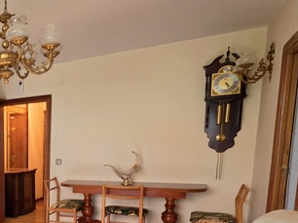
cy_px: 187
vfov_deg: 39.6
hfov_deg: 41.2
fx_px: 292
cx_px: -41
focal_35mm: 34
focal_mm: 2.2
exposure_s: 1/50
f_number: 1.9
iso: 200
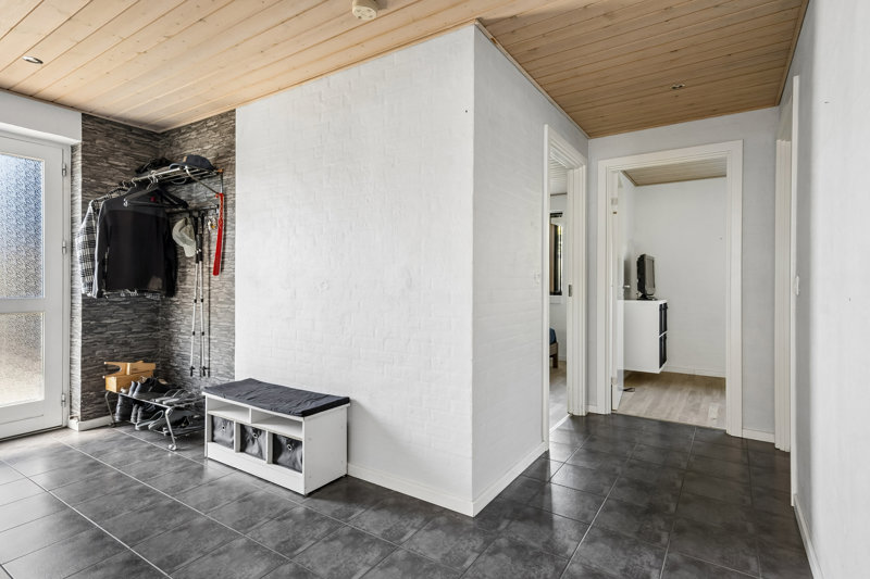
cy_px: 290
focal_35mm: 18
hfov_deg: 90.0
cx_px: 435
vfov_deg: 67.4
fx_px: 435
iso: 1000
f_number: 6.3
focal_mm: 18
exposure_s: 1/40
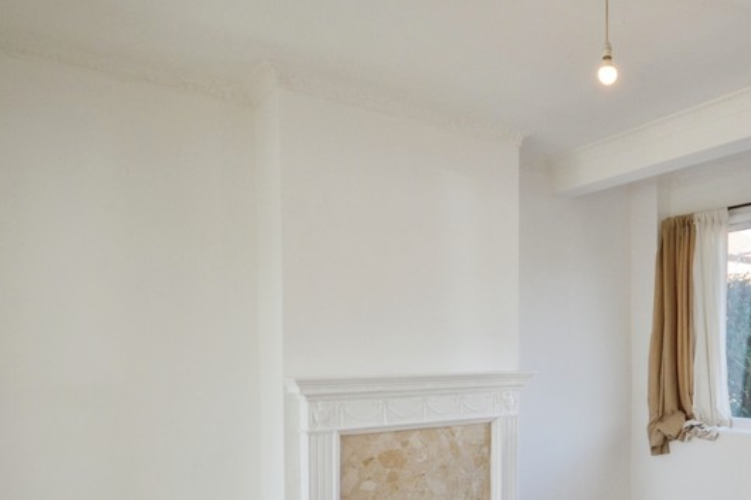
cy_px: 389
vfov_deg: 43.2
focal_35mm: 29
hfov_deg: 58.4
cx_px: 609
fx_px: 605
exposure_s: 1/125
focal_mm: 10
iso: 200
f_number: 5.6
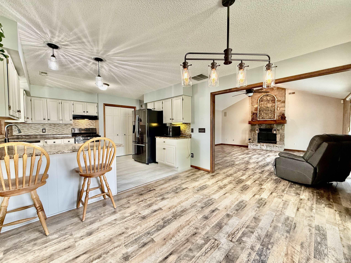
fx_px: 142
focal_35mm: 14
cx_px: 176
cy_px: 132
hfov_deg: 102.1
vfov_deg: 85.7
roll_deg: +0.5
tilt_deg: -0.5
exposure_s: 1/60
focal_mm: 2.22
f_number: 2.2
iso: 200
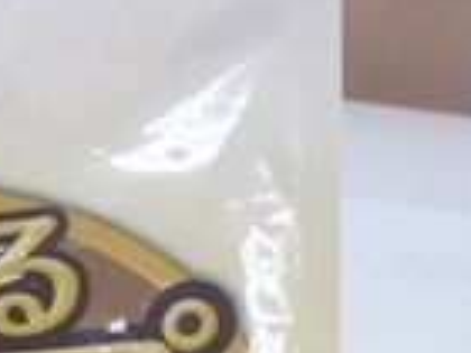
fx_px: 1810
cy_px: 790
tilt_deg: -33.4
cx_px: -373
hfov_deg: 13.4
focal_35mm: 133
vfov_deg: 10.0
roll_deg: -2.2
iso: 32
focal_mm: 4.15
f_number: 2.2
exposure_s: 1/50
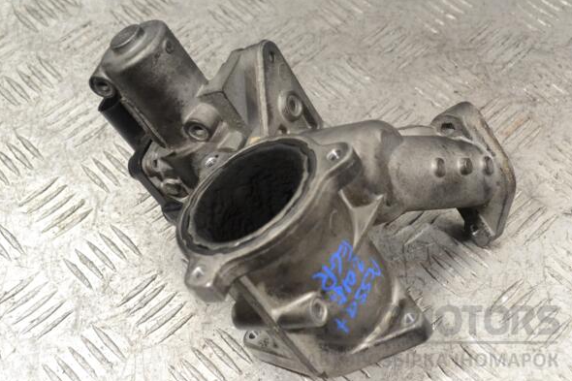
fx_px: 921
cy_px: 191
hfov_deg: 34.5
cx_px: 287
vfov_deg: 23.4
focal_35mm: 58
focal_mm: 38
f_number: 7.1
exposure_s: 1/200
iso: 3200
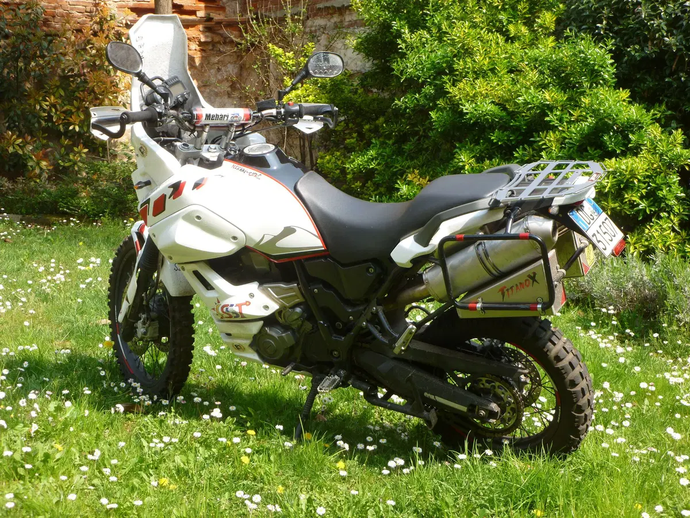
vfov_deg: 29.1
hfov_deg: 38.2
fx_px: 997
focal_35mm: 50
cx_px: 345
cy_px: 259
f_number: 3.9
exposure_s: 1/200
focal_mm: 9
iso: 100
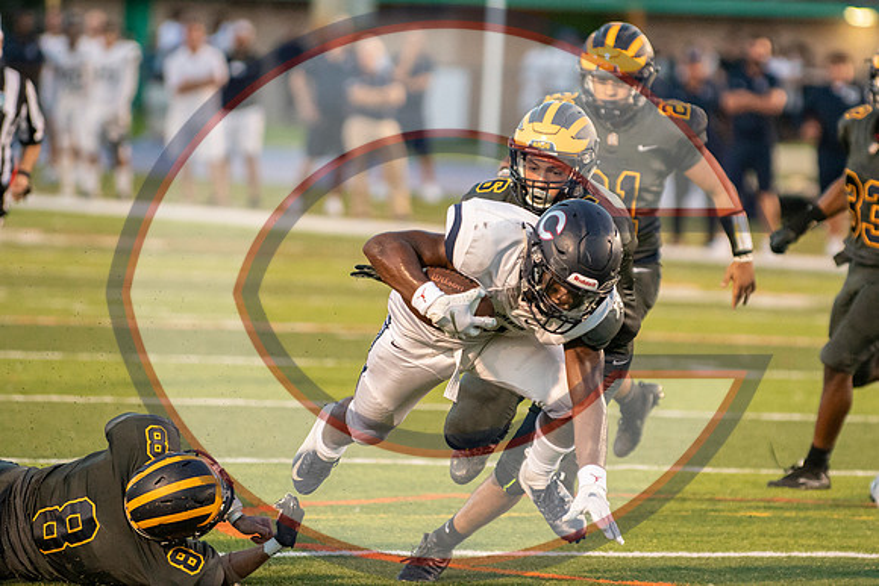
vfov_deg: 3.9
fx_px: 8608
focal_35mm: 352
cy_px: 242
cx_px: 516
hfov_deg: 5.8
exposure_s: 1/1600
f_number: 2.8
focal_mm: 200
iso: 5000
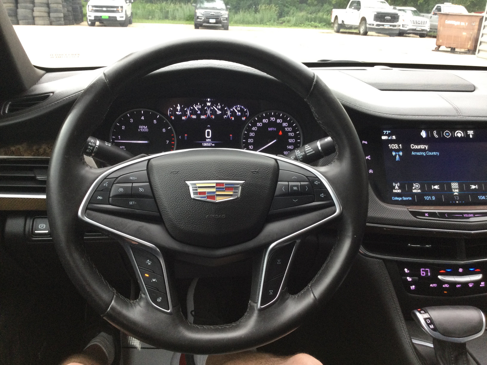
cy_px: 182
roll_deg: -3.6
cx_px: 244
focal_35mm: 31
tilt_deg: -21.6
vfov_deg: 45.4
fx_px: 436
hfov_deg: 58.4
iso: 64
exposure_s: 1/30
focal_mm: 3.3
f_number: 2.4
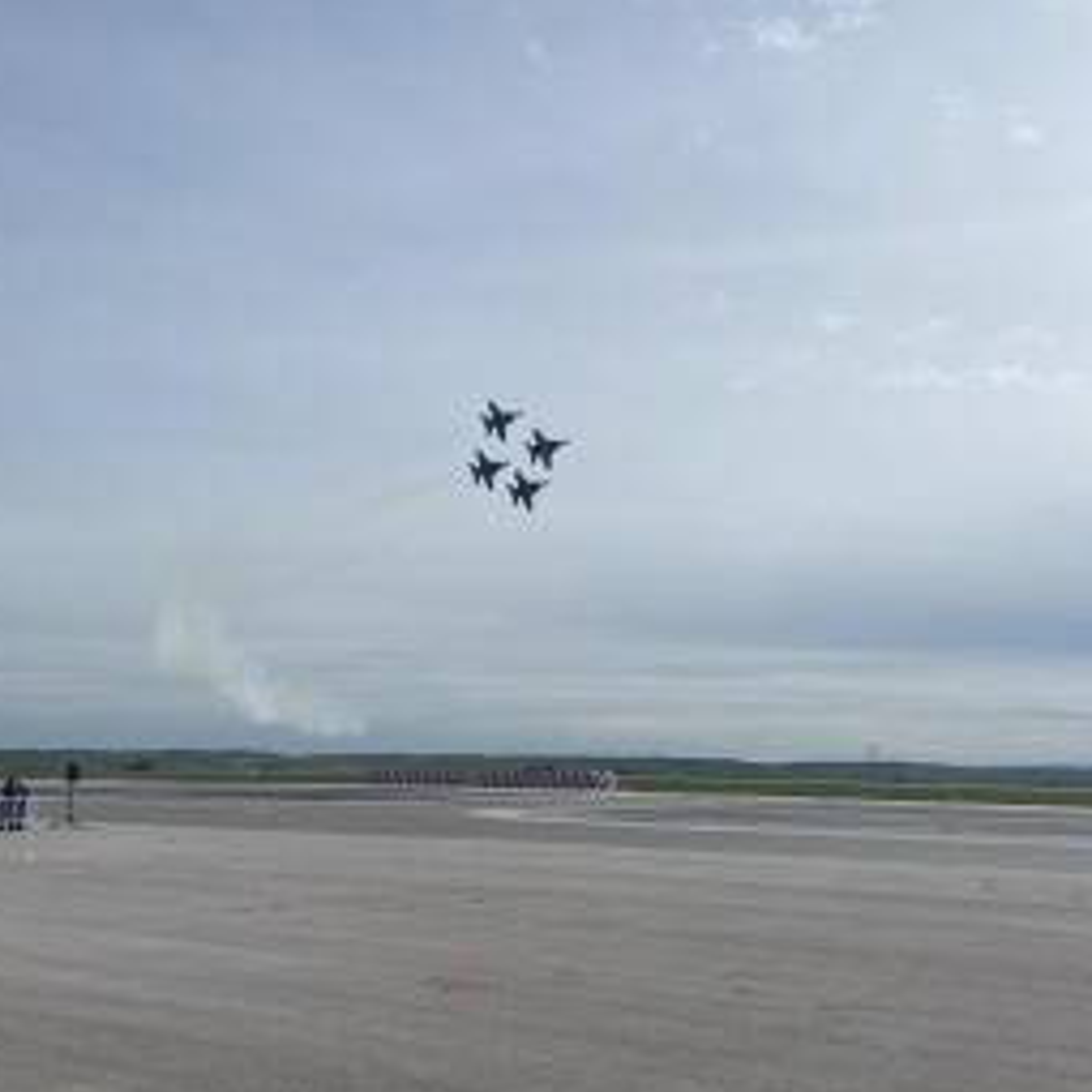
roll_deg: -0.2
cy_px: 561
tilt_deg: +10.5
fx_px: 1178
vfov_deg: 49.7
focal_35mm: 33
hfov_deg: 49.7
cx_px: 557
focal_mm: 4.25
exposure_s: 1/8850
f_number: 1.8
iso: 32
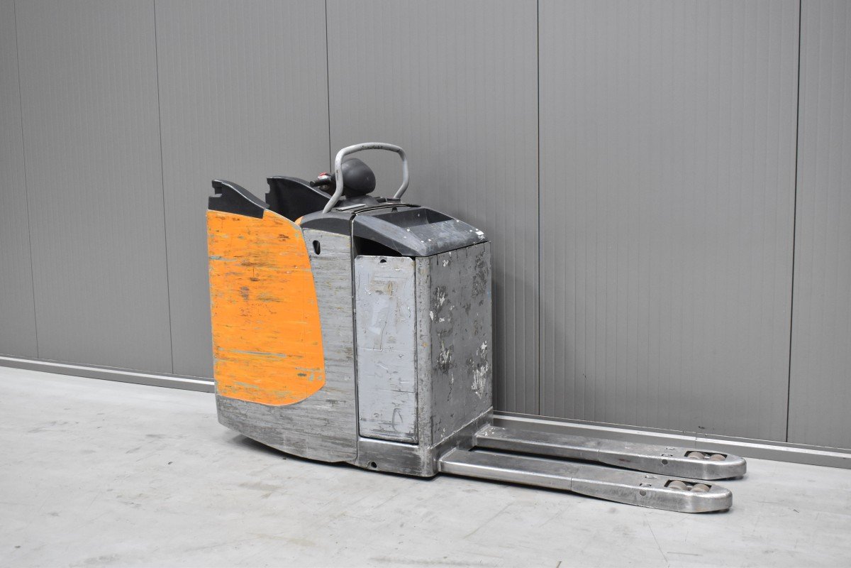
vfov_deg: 34.2
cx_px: 426
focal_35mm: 39
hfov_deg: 49.6
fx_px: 922
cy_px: 284
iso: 1600
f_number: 5
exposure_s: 1/50
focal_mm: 26
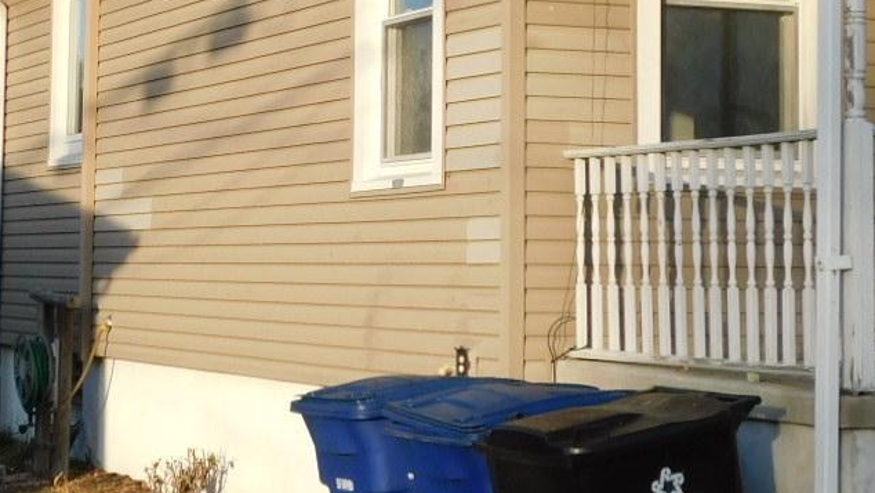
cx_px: 251
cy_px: 124
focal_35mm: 99
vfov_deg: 12.2
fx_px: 2298
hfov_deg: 21.4
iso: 125
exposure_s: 1/640
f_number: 3.5
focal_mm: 6.3
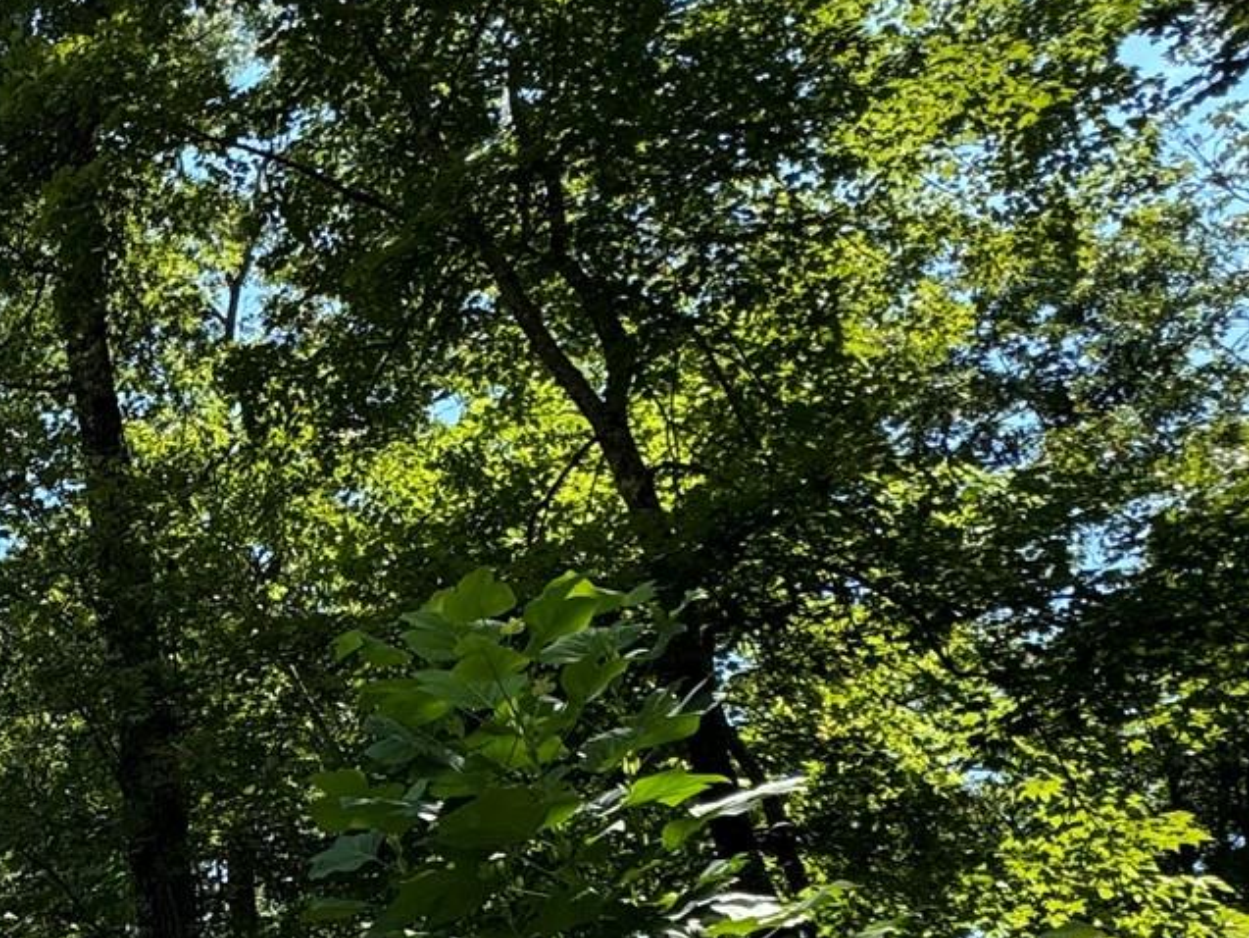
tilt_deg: +27.6
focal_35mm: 45
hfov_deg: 32.6
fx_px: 1624
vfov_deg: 31.5
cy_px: 726
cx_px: -335
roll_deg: -0.8
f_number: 2.2
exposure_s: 1/1094
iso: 40
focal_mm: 2.22
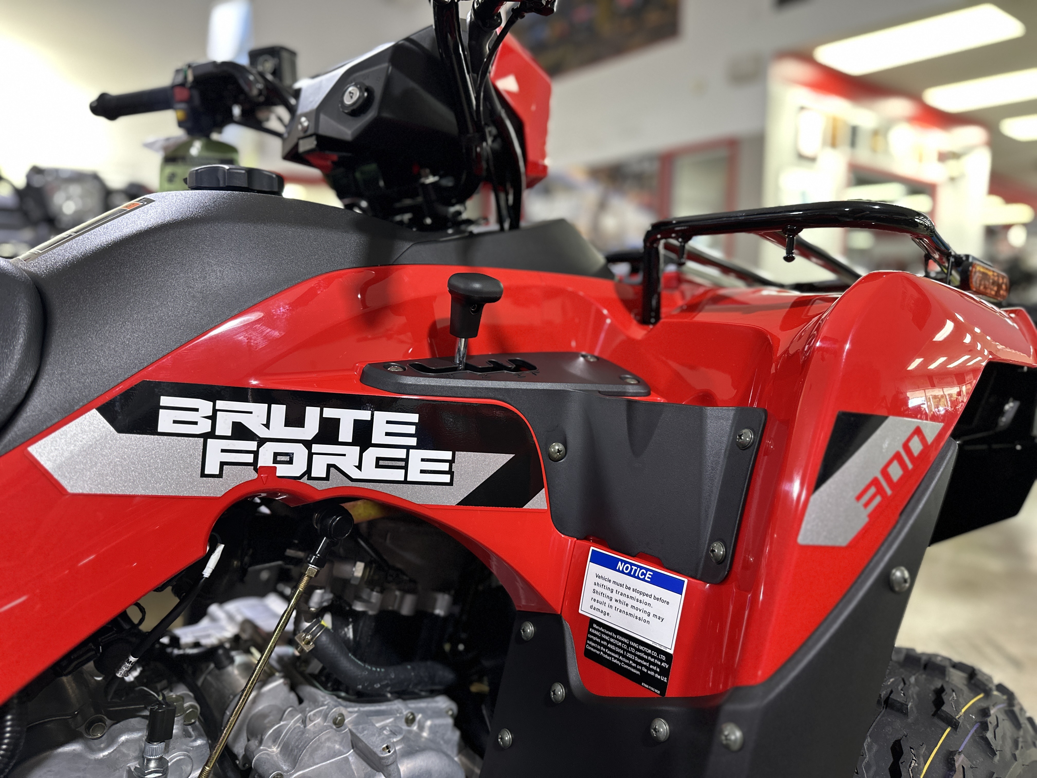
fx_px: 719
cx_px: 518
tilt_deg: -6.8
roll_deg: -0.7
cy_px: 389
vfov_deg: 56.8
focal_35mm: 24
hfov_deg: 71.6
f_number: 1.78
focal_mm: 6.86
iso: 250
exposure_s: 1/60
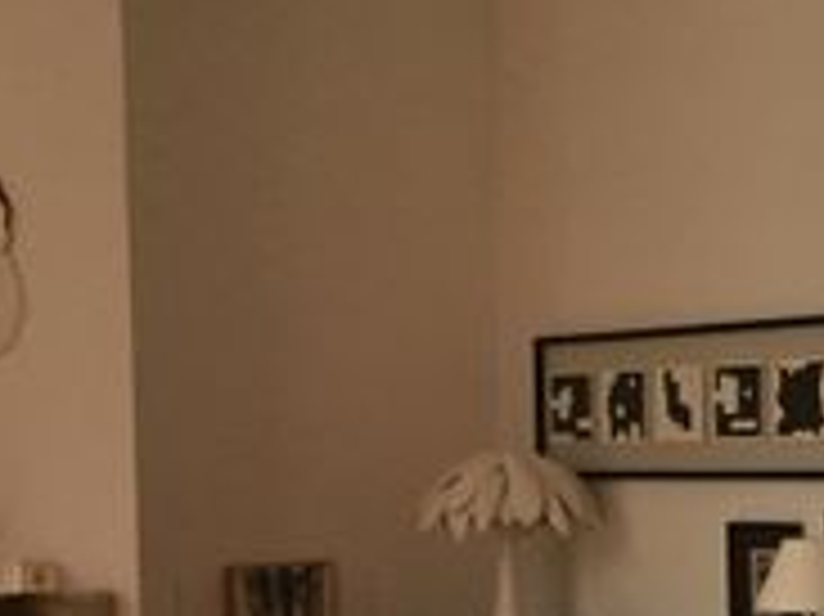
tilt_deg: -7.5
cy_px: 859
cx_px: 594
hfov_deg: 20.5
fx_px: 2260
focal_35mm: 95
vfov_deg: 14.7
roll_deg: -1.7
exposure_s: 1/33
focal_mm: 4.15
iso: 320
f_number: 2.2
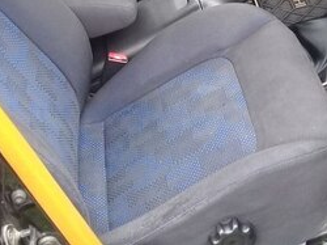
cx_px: 178
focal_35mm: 82
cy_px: -78
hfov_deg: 23.9
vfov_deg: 16.9
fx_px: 774
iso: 50
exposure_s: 1/50
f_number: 2.2
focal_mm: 3.3
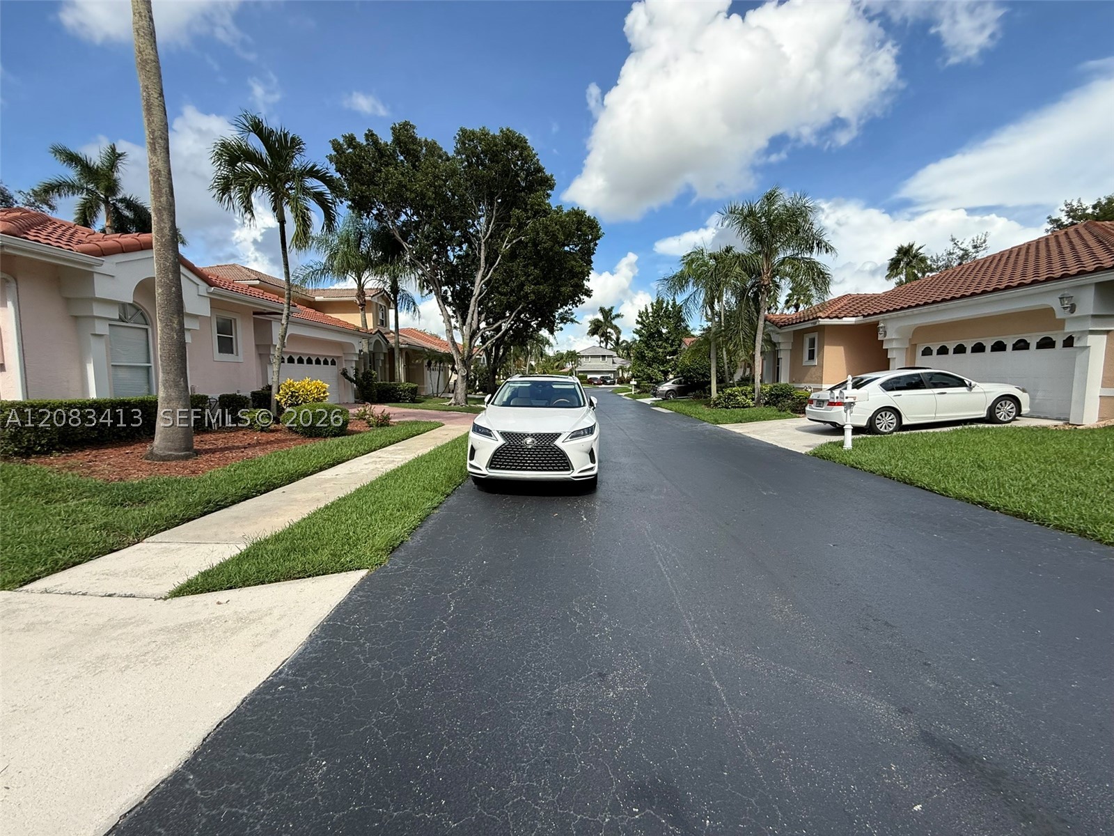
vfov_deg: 85.7
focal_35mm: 14
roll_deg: +0.7
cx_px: 557
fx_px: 451
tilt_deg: -5.8
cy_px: 418
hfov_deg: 102.1
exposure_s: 1/1312
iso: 64
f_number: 2.2
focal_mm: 2.22
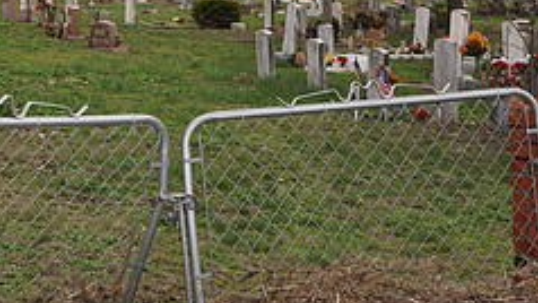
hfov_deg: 26.0
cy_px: -125
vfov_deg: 14.3
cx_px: 111
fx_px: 1145
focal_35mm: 80
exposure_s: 1/200
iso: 200
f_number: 3.8
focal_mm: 21
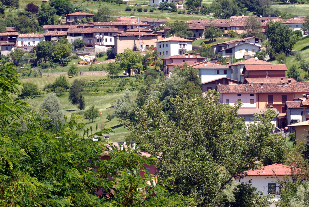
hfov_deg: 8.7
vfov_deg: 5.8
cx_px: 207
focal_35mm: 237
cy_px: 31
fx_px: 2037
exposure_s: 1/125
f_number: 7.1
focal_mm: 92
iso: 100
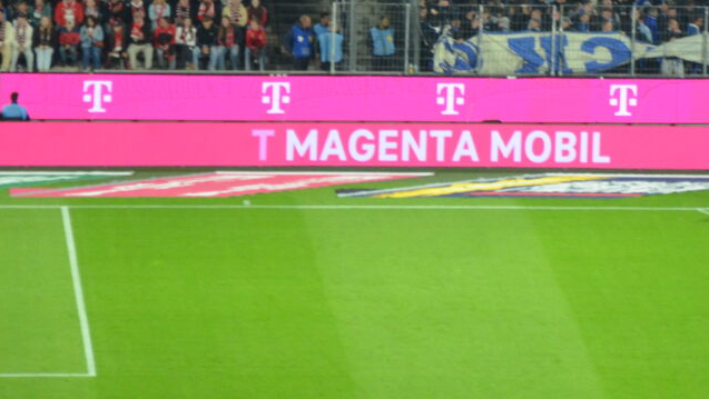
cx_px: 702
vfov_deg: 2.9
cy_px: -158
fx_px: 7774
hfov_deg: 5.2
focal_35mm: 413
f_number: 5.6
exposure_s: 1/125
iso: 1400
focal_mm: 105
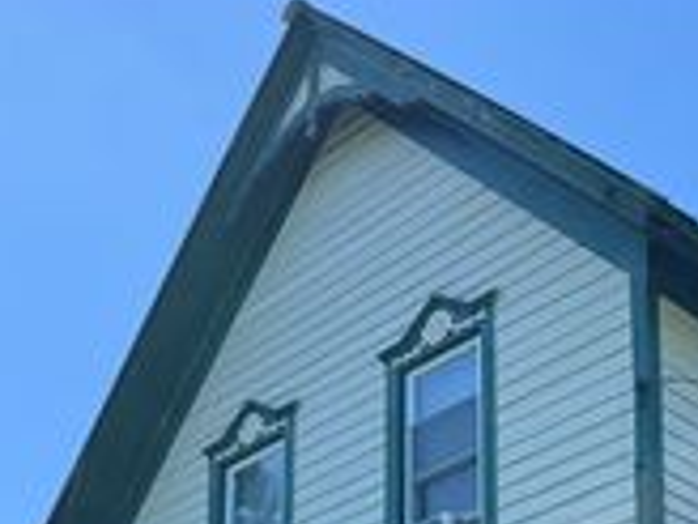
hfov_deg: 25.9
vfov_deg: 18.2
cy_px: 765
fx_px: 1472
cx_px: 609
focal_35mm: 73
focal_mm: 6.76
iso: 80
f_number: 1.78
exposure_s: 1/1721
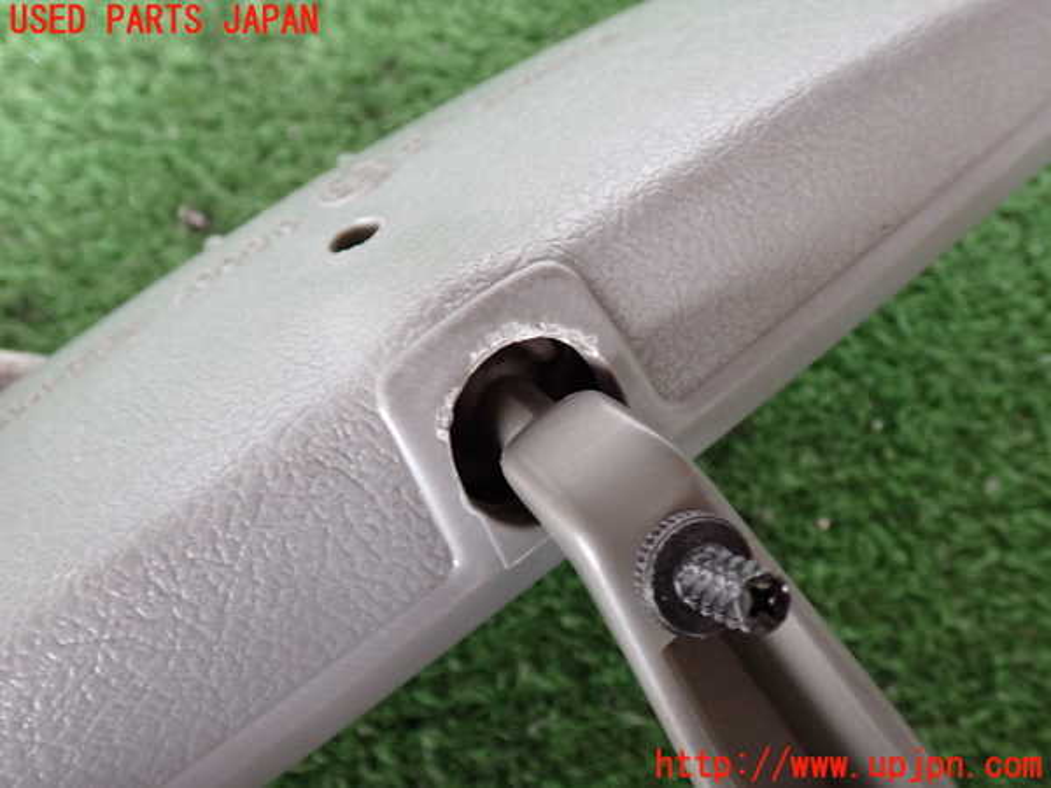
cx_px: 526
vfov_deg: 39.7
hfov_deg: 51.4
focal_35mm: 36
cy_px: 394
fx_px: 1093
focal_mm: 6.37
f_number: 2.5
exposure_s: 1/40
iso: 320
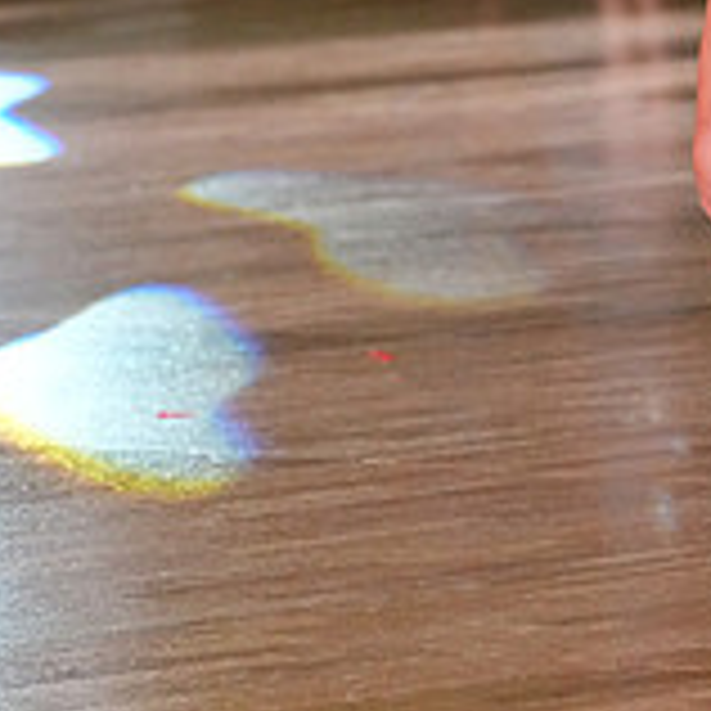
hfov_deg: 4.1
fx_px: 9806
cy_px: -324
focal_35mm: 422
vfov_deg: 4.1
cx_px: 821
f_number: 5
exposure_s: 1/400
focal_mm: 135
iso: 8000
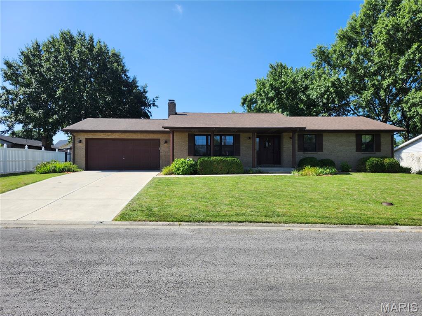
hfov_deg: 73.9
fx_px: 280
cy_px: 158
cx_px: 211
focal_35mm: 23
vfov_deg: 58.9
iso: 25
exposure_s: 1/929
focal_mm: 5.54
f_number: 1.8
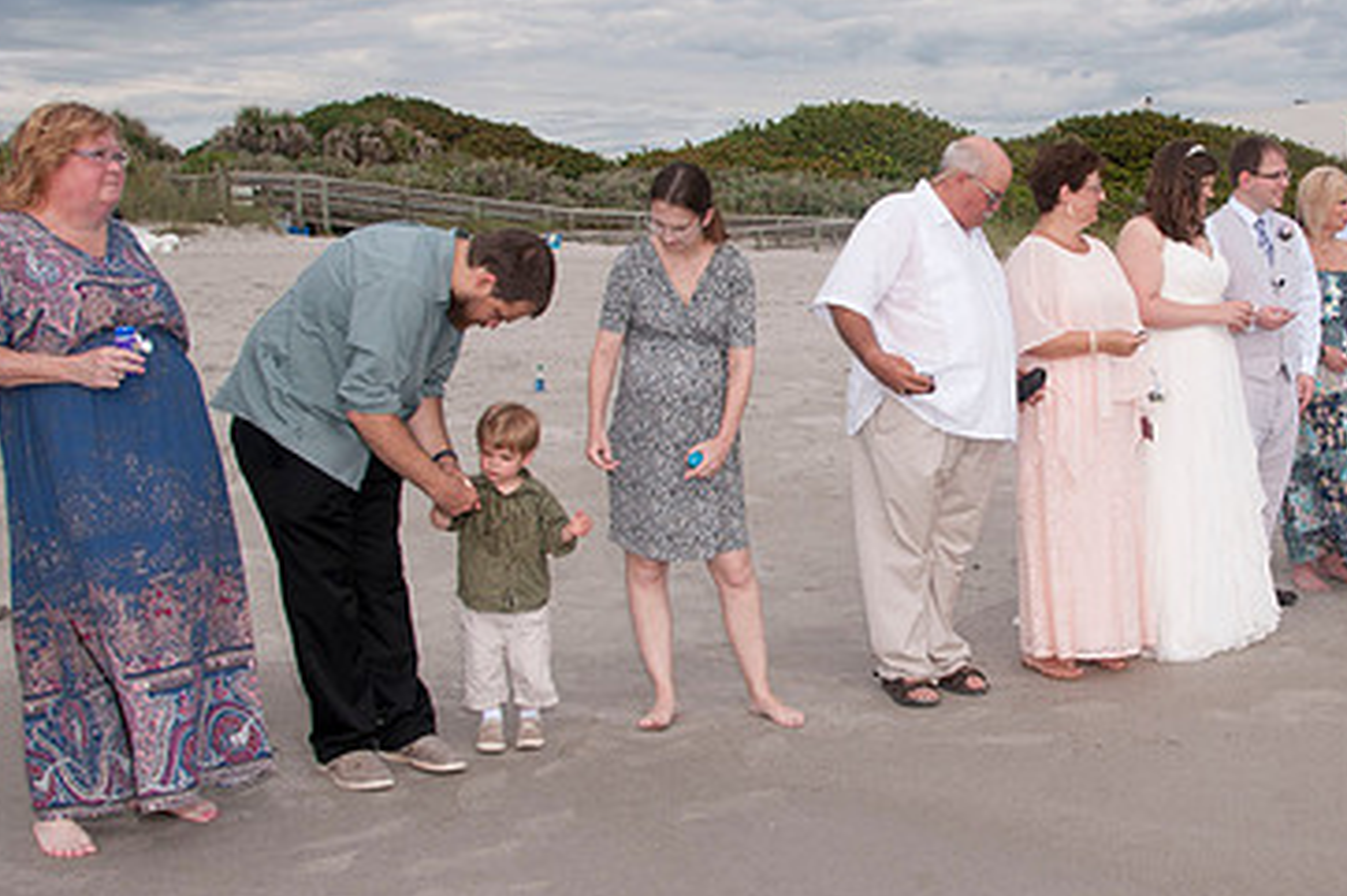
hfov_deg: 39.9
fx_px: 1795
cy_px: 407
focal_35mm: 48
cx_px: 1020
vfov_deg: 28.0
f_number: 10
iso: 100
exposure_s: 1/250
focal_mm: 20
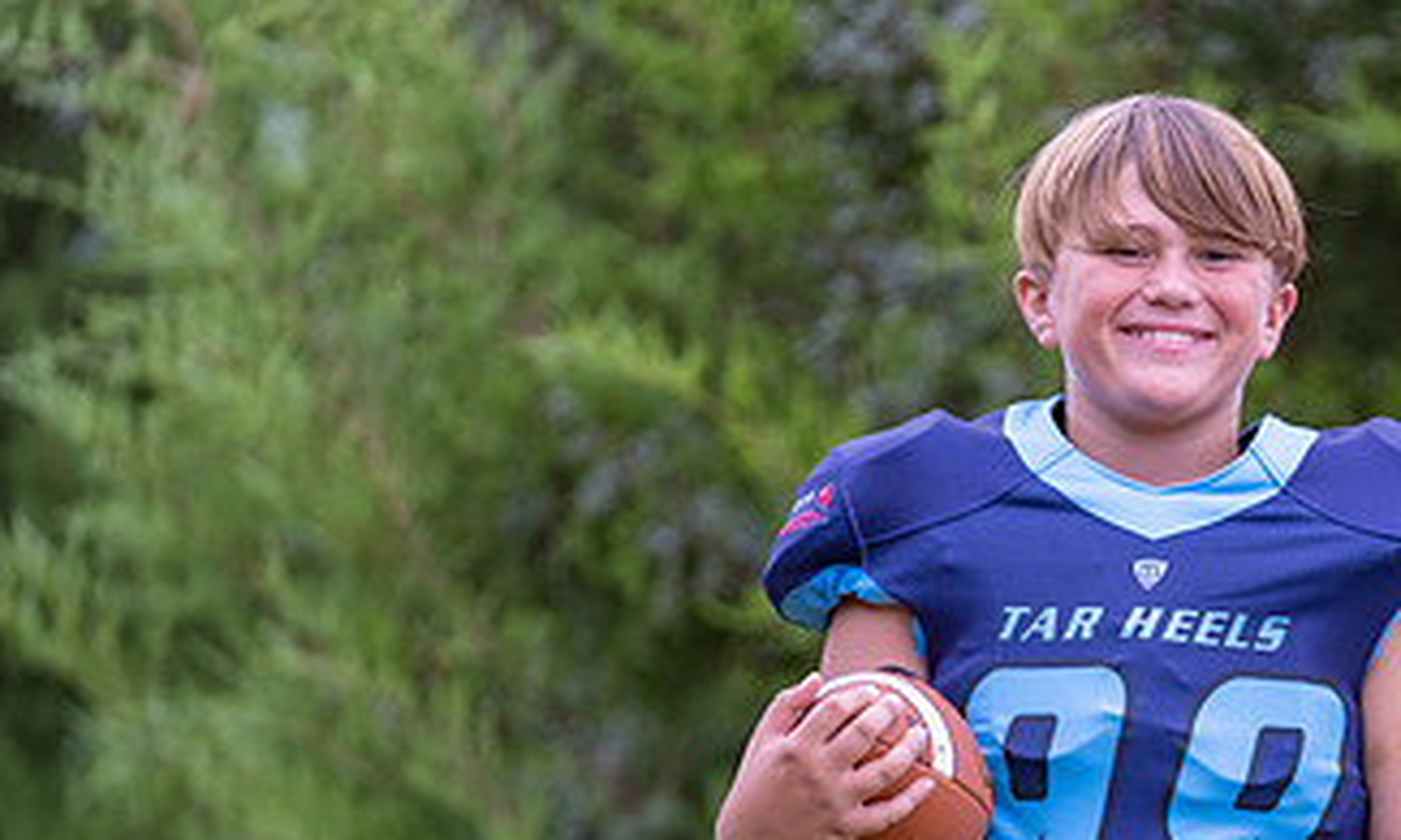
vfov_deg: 4.3
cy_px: 650
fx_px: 11214
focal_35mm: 297
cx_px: 1152
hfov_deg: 7.1
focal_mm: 159
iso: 500
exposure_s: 1/320
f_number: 2.8
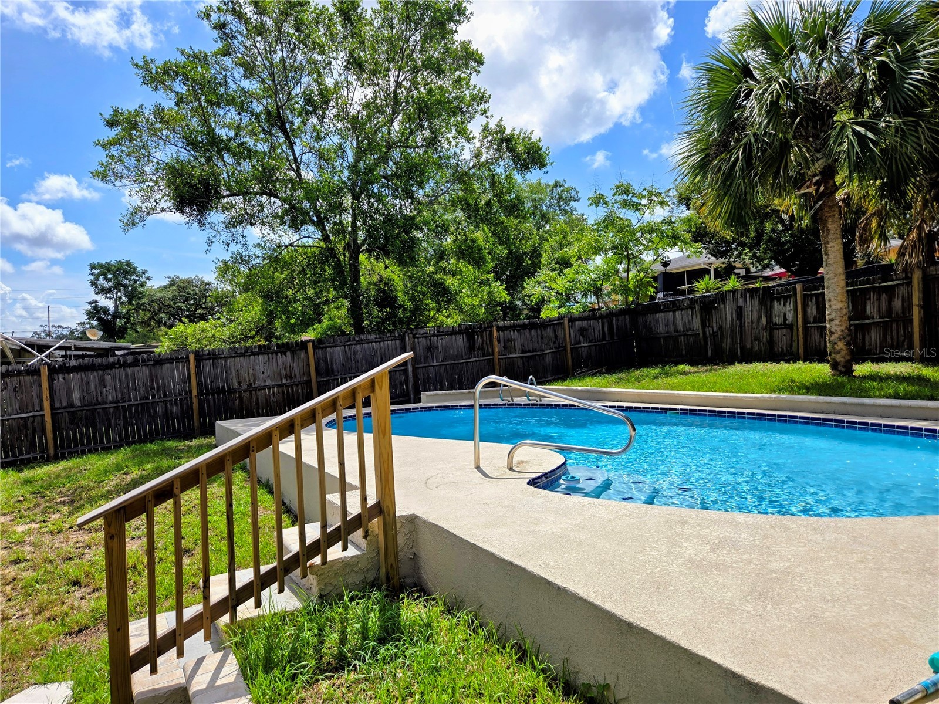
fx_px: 624
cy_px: 352
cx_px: 470
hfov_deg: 73.9
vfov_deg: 58.9
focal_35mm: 23
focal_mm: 5.4
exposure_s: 1/2443
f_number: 1.8
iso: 25
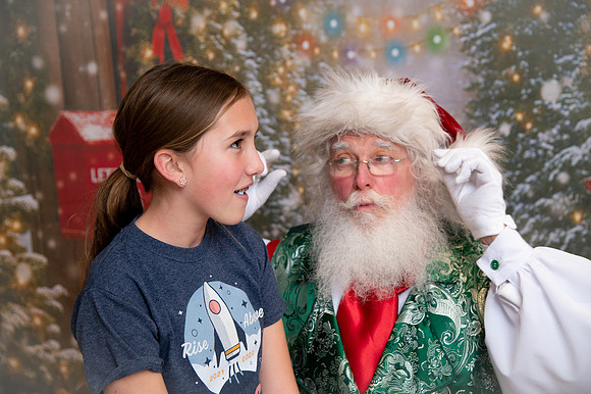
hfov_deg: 30.5
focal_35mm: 66
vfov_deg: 20.6
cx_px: 296
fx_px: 1083
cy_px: 197
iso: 1250
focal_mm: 66
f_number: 4.5
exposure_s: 1/200
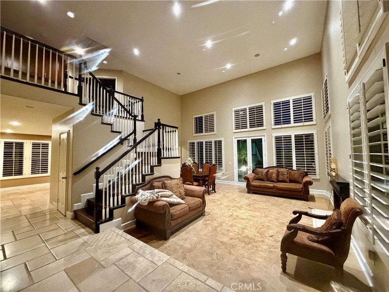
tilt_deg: +2.3
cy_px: 146
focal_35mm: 14
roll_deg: +1.3
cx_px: 194
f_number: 2.2
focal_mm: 2.22
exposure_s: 1/60
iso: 1000
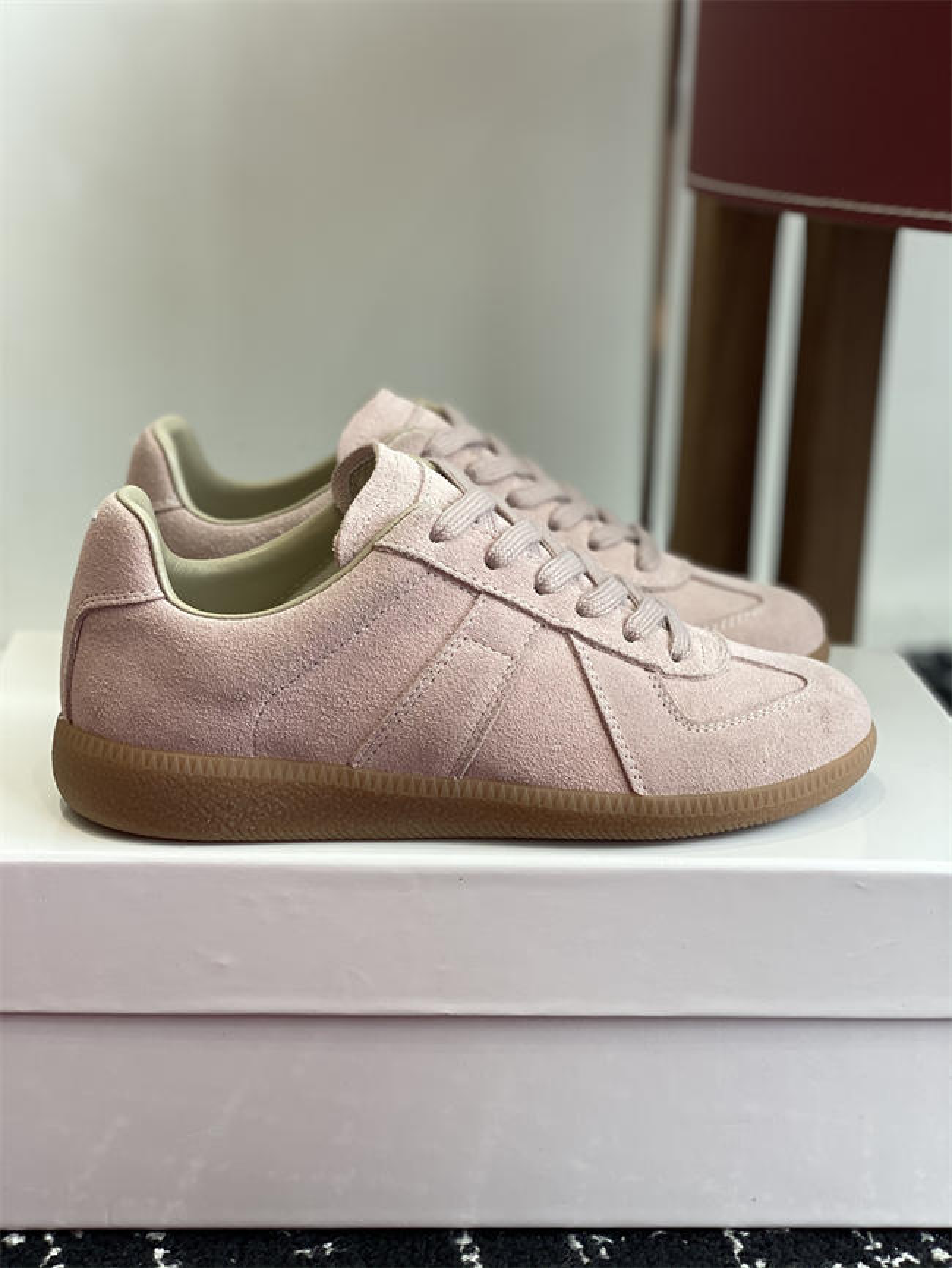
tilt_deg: -16.8
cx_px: 476
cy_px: 634
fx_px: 1906
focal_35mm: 52
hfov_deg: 28.0
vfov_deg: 36.8
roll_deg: -3.0
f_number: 2
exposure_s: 1/122
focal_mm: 6
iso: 40
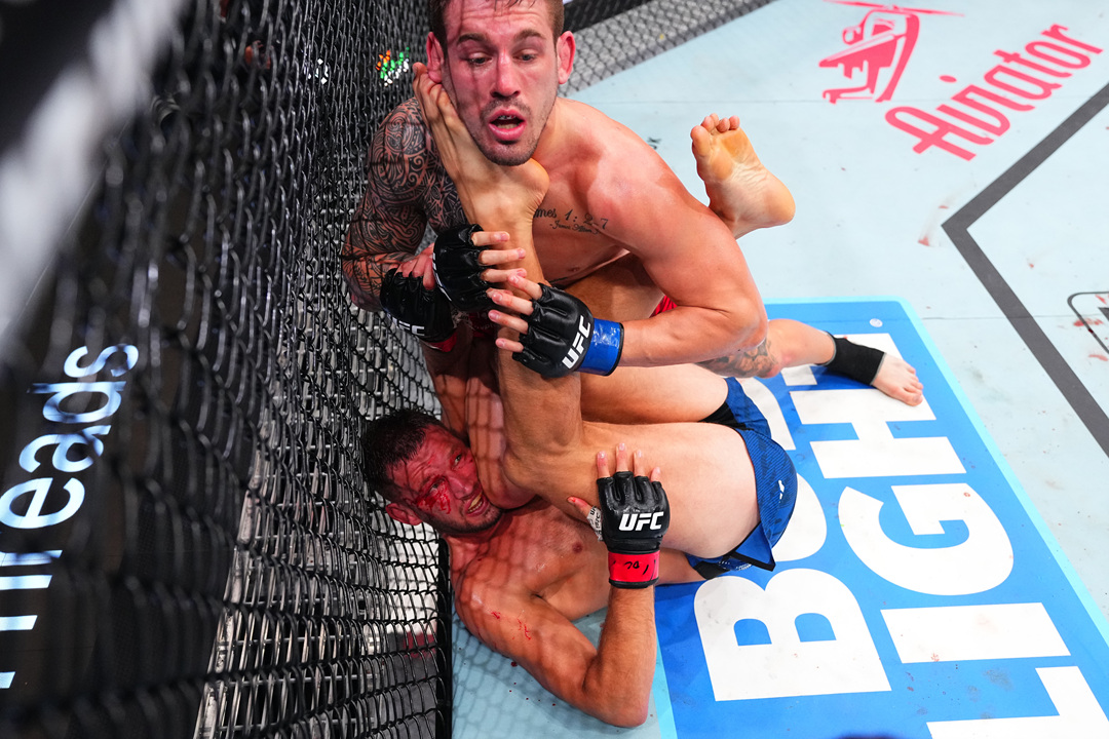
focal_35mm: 30
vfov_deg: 43.6
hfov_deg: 61.9
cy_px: 370
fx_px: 924
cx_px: 554
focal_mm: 30
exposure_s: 1/1250
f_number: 2.8
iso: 3200
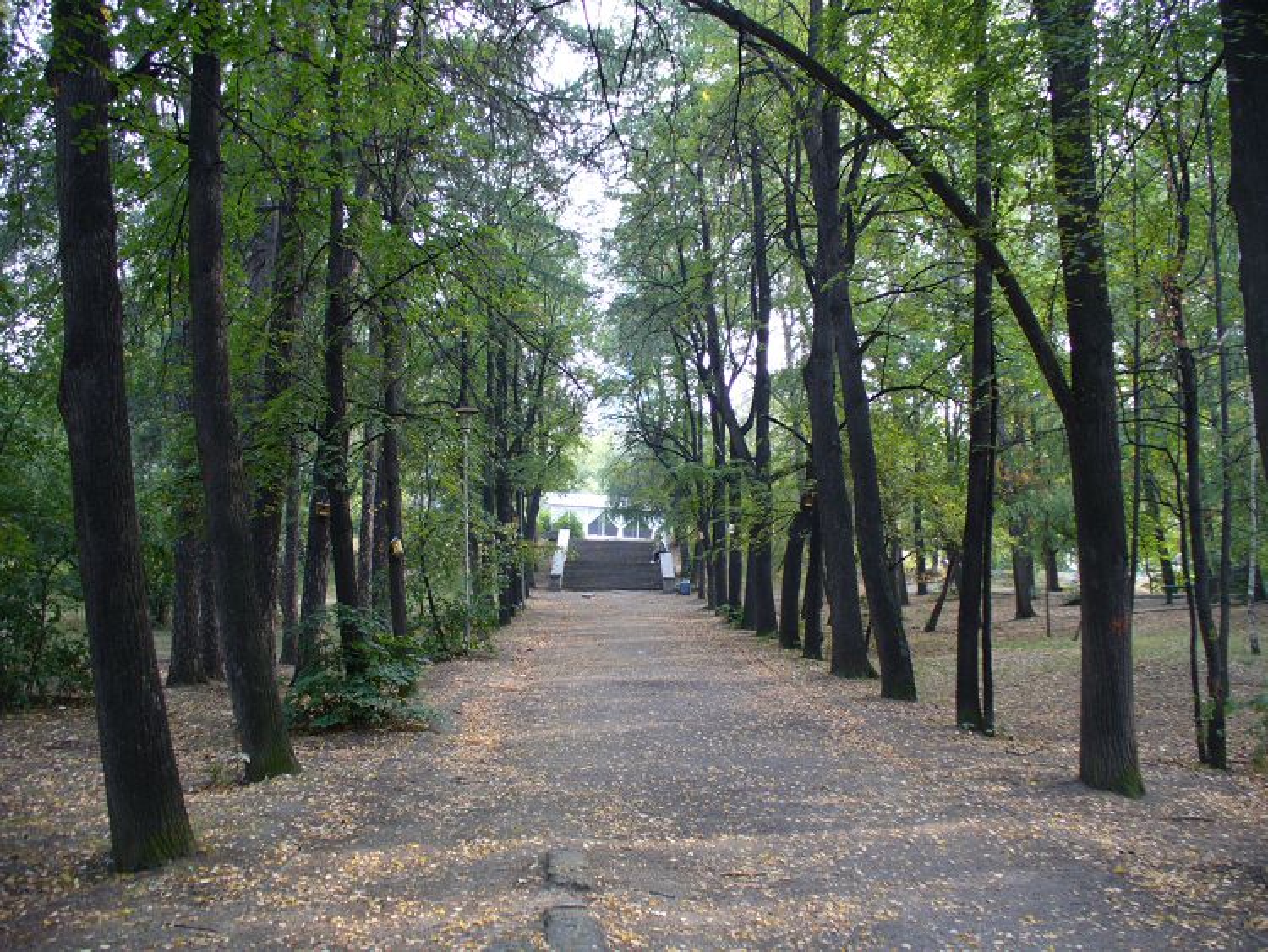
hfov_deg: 50.1
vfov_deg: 38.7
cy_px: 476
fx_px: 1356
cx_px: 634
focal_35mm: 37
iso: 100
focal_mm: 6.1
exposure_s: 1/60
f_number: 2.8
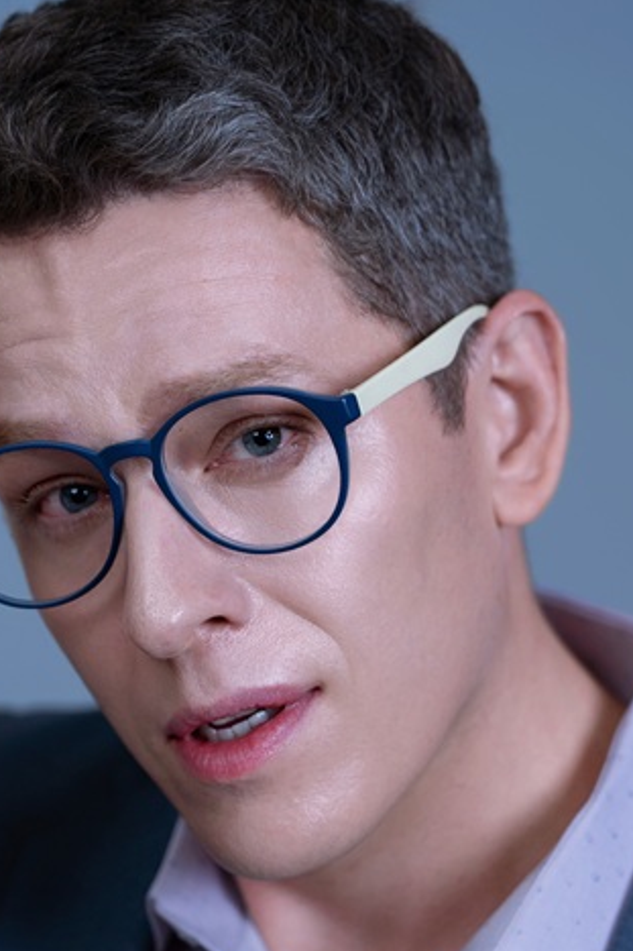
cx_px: 281
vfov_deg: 15.2
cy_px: 607
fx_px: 3563
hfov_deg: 10.2
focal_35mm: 135
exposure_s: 1/160
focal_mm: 105
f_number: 4
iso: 400
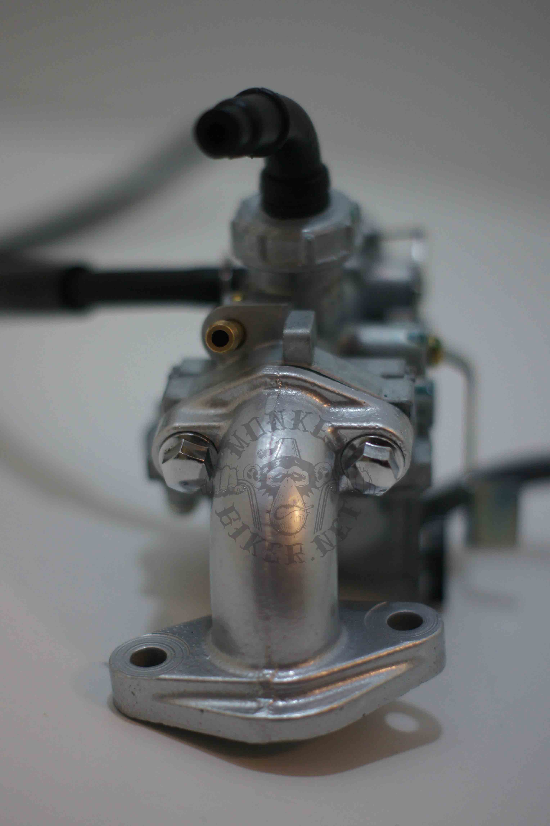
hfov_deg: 18.2
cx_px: 275
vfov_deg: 27.0
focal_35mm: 75
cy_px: 413
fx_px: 1721
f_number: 2
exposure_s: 1/160
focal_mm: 50
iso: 640
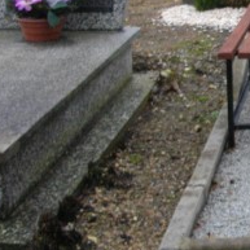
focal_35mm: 94
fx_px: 768
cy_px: 70
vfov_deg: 18.4
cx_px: 399
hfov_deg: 16.5
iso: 200
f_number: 2.9
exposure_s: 1/100
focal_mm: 5.7
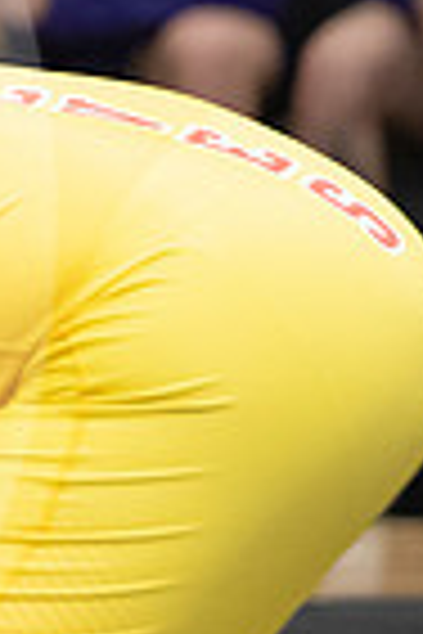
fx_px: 15121
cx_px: -801
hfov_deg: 1.6
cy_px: 497
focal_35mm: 858
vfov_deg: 2.4
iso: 3200
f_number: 2.8
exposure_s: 1/1000
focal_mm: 145
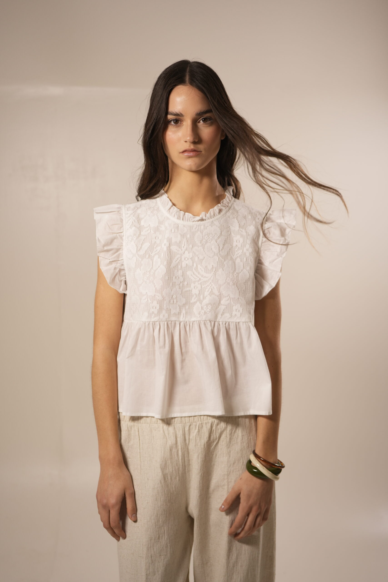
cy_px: 291
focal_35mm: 50
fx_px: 808
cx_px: 194
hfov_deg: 27.0
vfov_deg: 39.6
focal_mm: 50
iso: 400
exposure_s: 1/100
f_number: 3.2
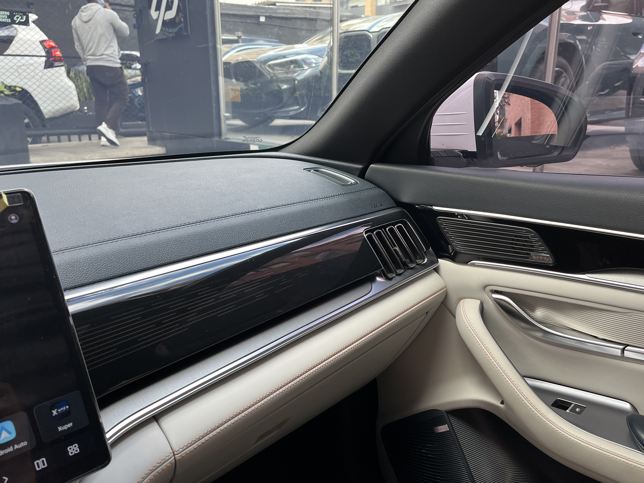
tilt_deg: -14.9
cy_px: 233
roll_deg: +0.1
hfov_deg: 65.3
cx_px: 329
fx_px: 502
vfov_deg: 51.3
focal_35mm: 27
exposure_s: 1/113
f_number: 1.6
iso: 125
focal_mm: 5.1
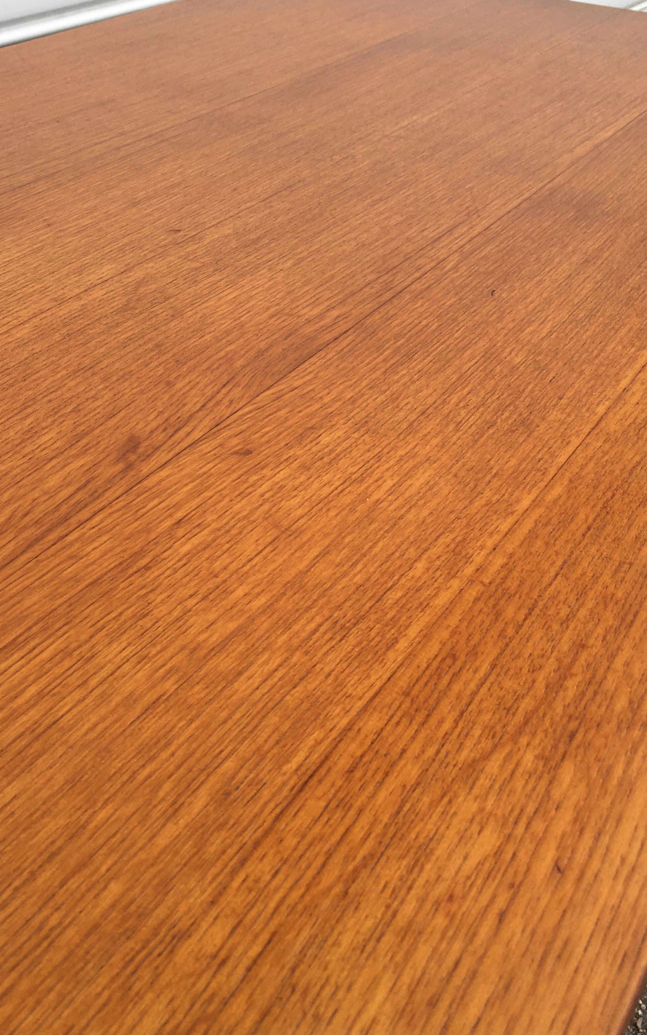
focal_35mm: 40
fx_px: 1128
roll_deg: -2.2
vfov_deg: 49.1
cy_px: 444
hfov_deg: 31.9
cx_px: 252
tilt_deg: -31.6
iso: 25
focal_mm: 4.15
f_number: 2.2
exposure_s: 1/242
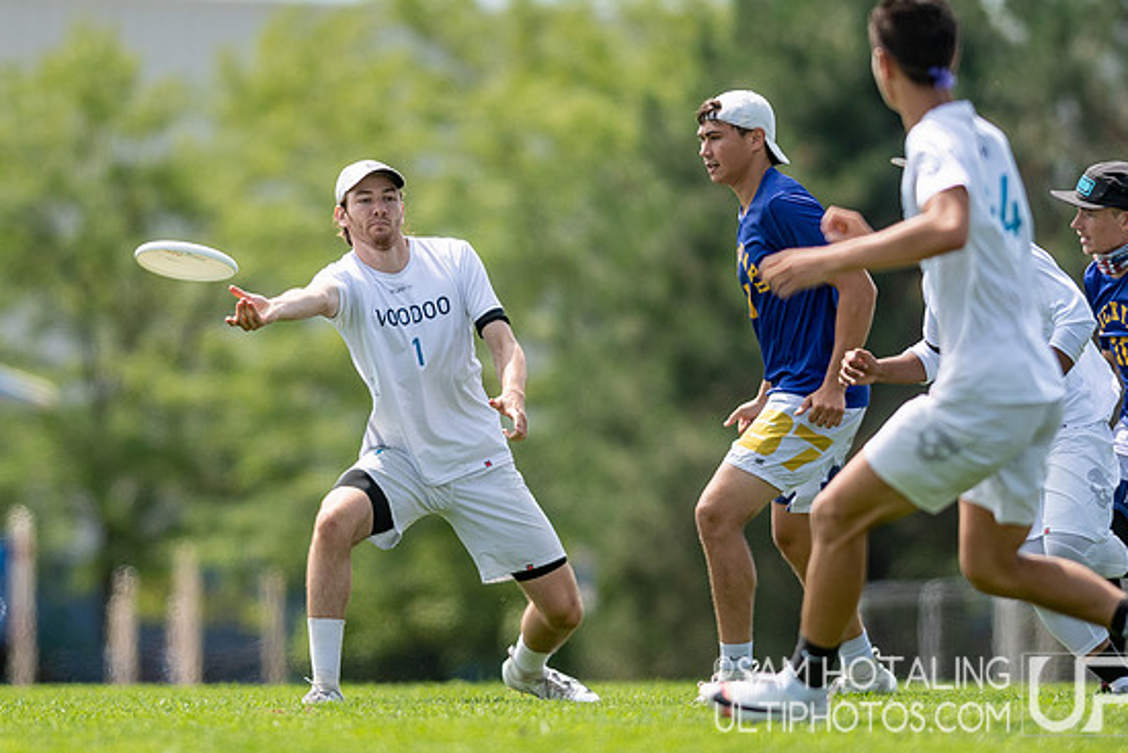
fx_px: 19587
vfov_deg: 2.2
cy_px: 314
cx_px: 430
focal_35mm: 625
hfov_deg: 3.3
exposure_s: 1/3200
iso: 125
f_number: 2.8
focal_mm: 300
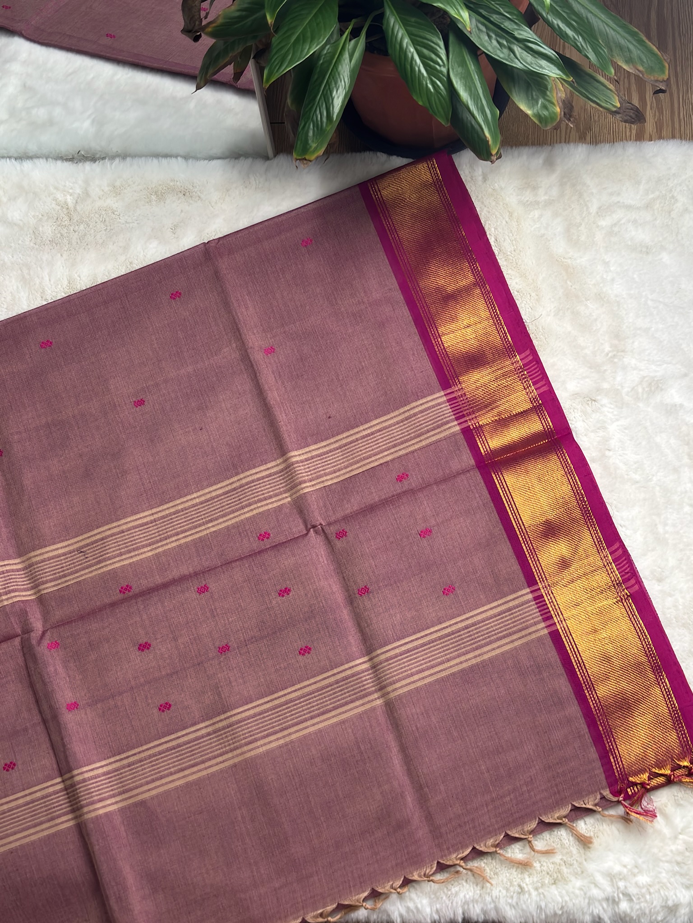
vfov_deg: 40.4
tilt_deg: -72.0
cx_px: 346
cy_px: 462
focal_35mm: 47
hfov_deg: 30.9
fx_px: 1255
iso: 40
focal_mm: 5.96
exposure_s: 1/50
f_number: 1.6
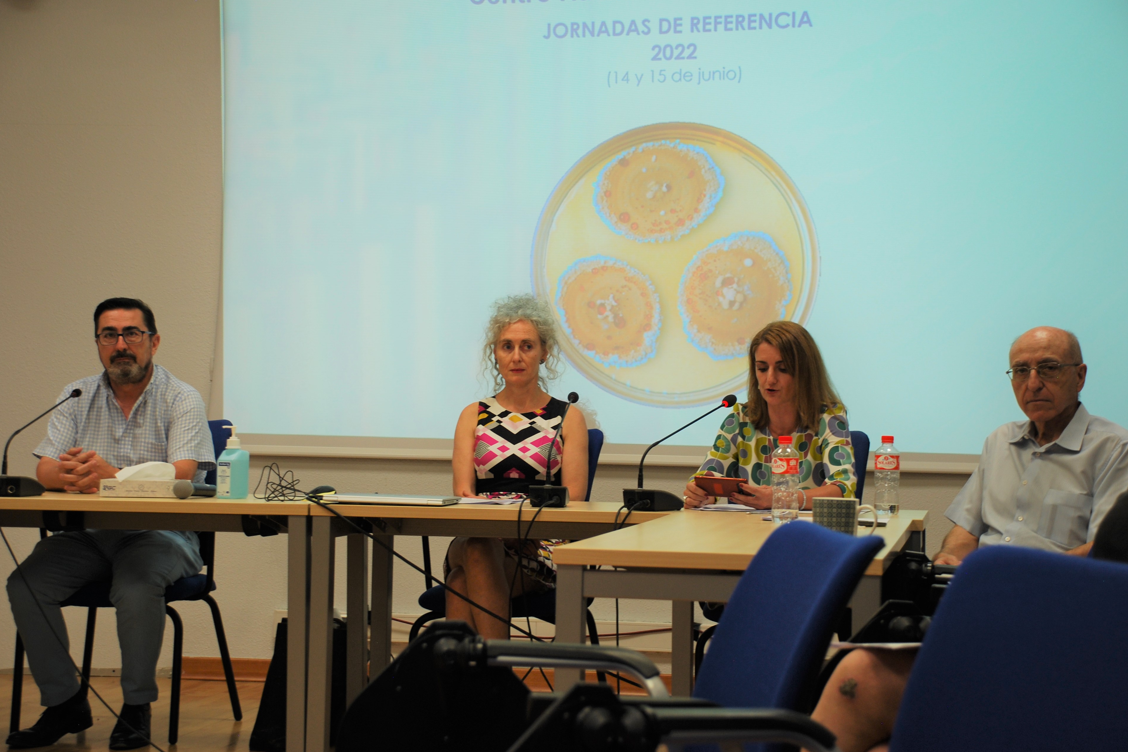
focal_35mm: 67
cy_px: 375
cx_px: 559
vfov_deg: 20.3
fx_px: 2099
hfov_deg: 30.1
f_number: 4.8
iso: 200
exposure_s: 1/40
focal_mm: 44
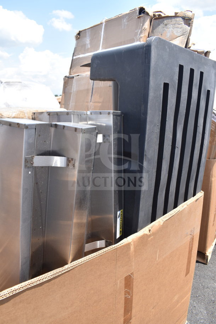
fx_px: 243
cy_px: 162
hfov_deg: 47.9
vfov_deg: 67.4
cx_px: 108
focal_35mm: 27
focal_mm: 18
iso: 200
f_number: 6.3
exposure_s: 1/400
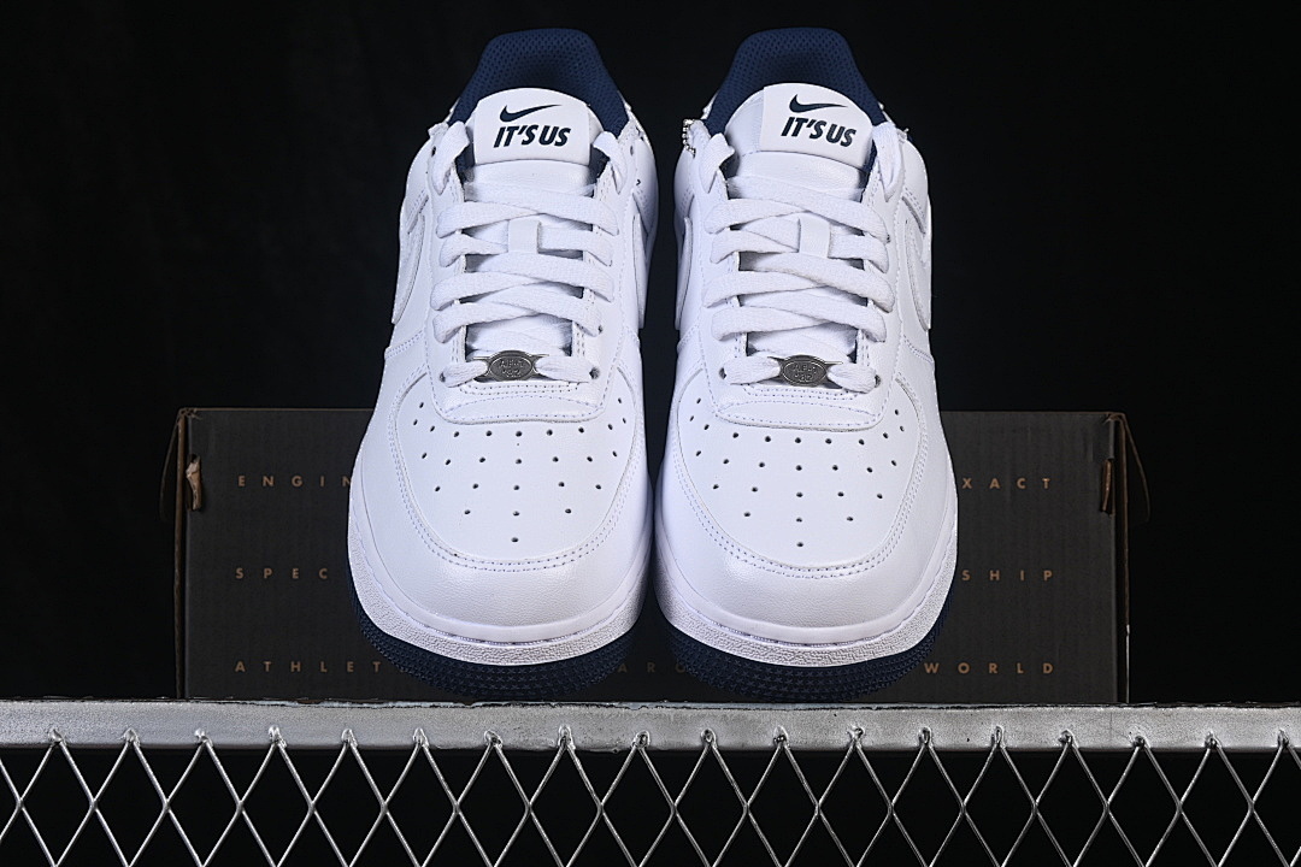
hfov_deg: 27.0
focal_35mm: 75
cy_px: 434
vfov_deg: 18.2
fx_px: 2710
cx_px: 650
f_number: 8
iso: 160
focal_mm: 50
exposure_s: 1/100
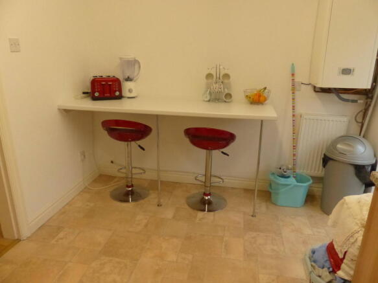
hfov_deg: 69.4
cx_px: 189
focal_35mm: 25
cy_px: 142
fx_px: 273
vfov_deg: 54.9
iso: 800
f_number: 3.2
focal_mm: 4.5
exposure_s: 1/125
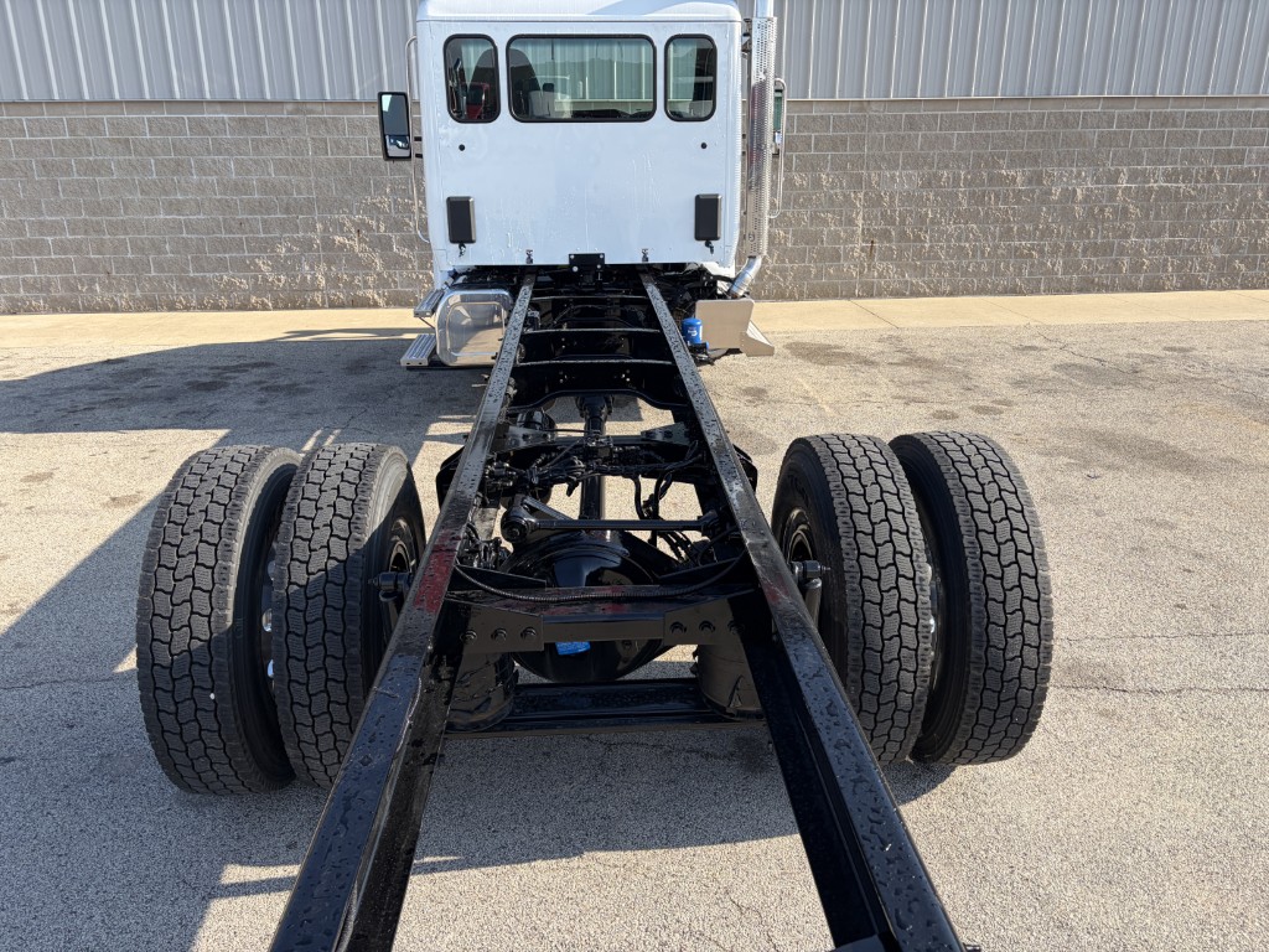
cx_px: 634
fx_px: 953
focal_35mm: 26
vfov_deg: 53.1
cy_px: 476
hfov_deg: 67.3
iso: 50
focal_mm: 5.96
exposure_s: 1/1099
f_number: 1.6
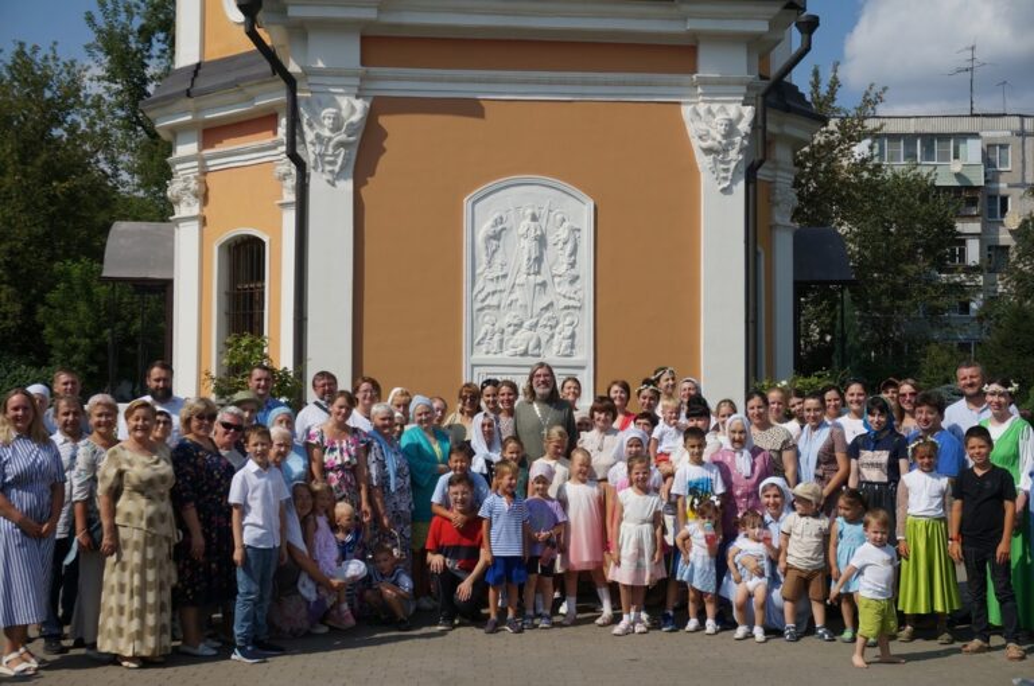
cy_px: 343
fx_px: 1248
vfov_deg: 30.8
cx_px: 517
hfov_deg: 45.0
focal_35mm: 44
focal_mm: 29
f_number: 8
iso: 100
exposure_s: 1/500
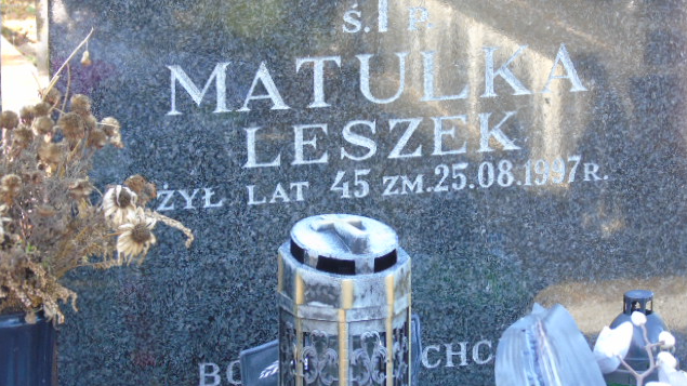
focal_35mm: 178
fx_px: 3242
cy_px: 182
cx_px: 344
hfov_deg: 12.1
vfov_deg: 6.8
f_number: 4.9
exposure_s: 1/60
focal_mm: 29
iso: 500
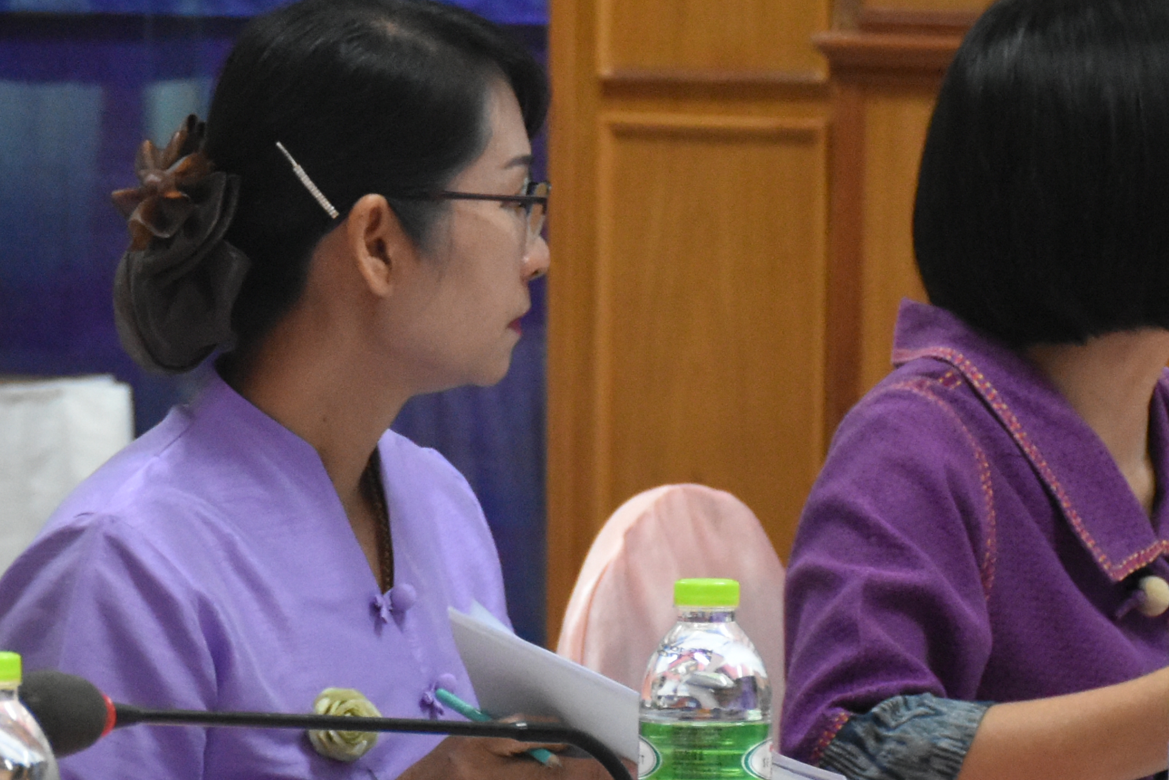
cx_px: 377
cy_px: 447
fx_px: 9416
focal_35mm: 290
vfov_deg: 4.7
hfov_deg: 7.1
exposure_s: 1/160
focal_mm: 70
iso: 3200
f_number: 5
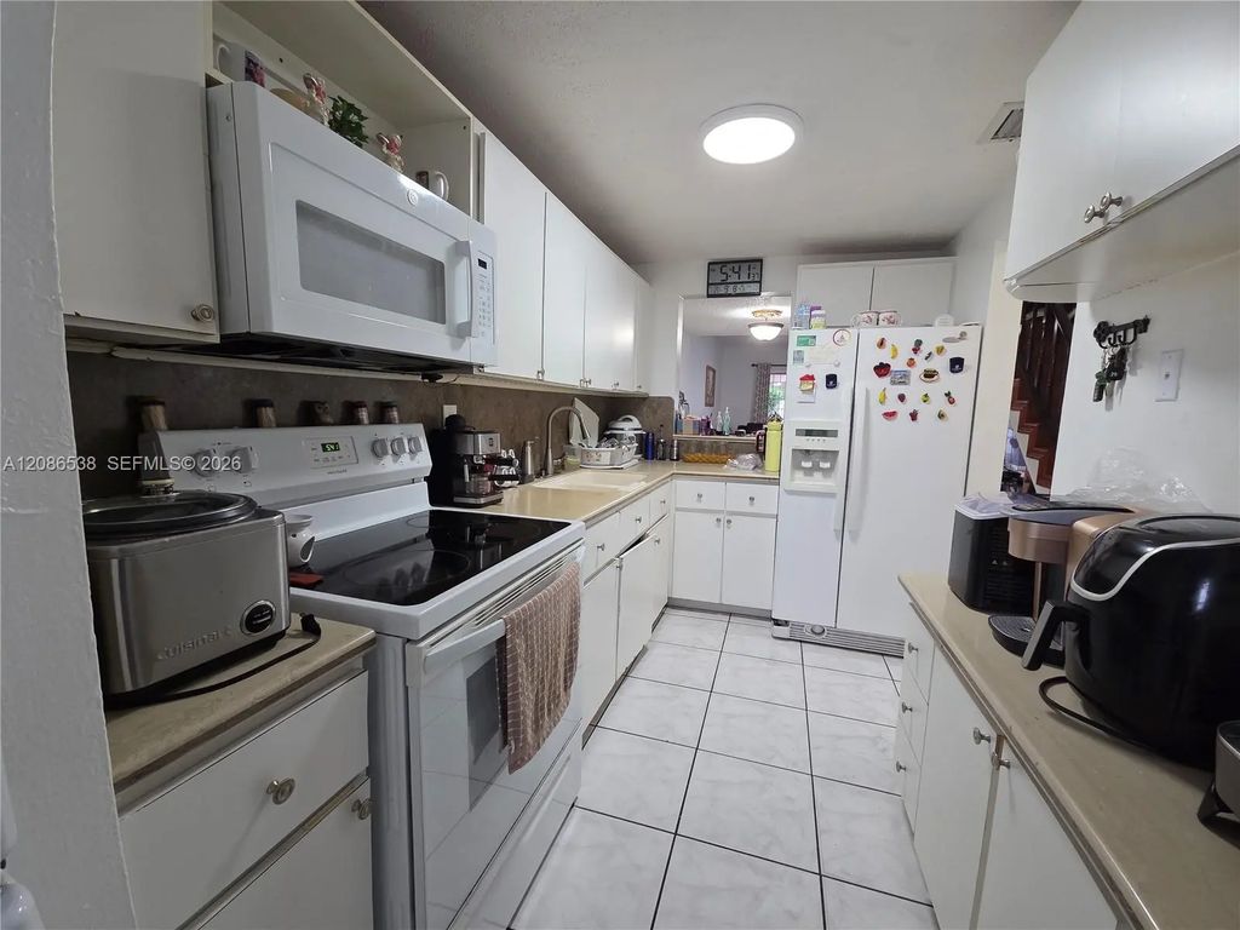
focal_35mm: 13
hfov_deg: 106.2
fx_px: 466
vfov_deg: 89.9
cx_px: 620
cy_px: 465
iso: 160
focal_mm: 2.2
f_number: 2.2
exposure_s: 1/60
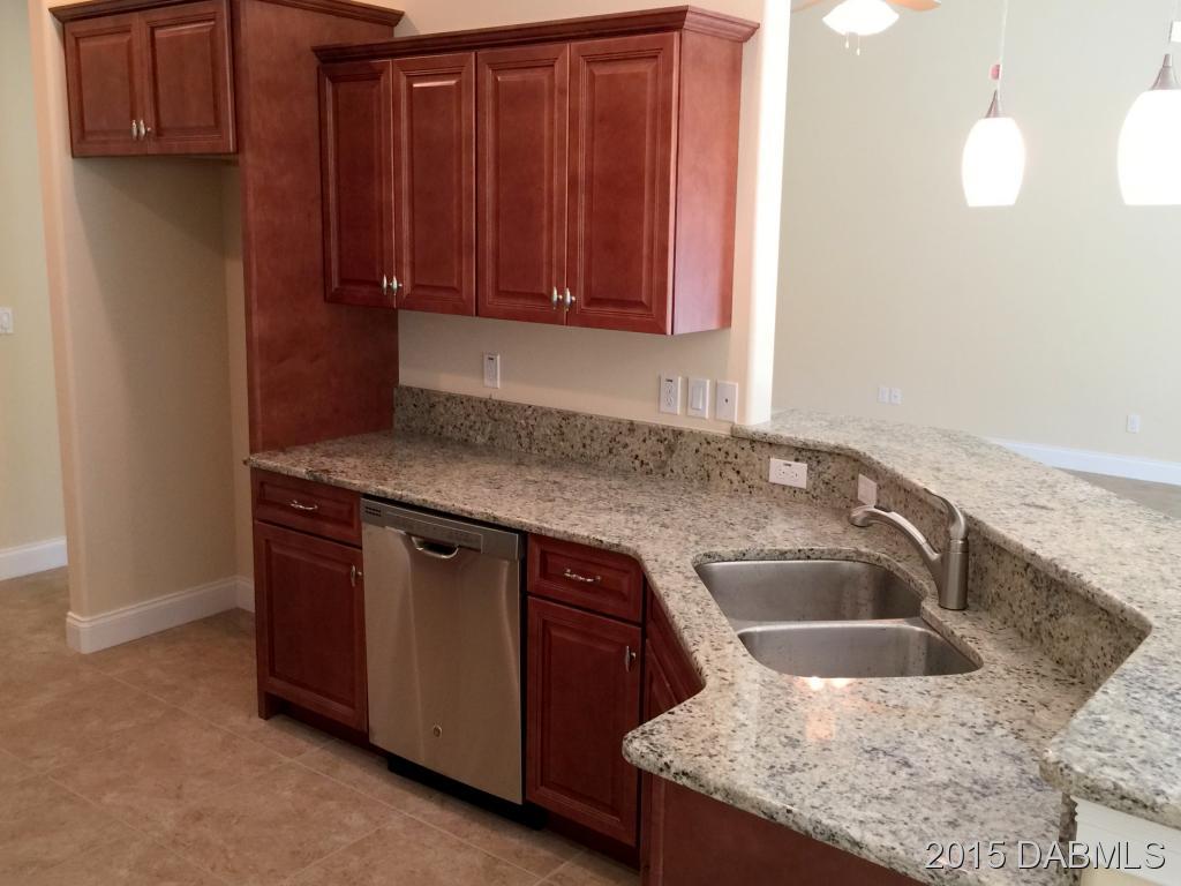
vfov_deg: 48.2
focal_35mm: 29
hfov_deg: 61.7
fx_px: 989
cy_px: 443
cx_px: 590
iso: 50
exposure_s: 1/30
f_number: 2.2
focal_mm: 4.15
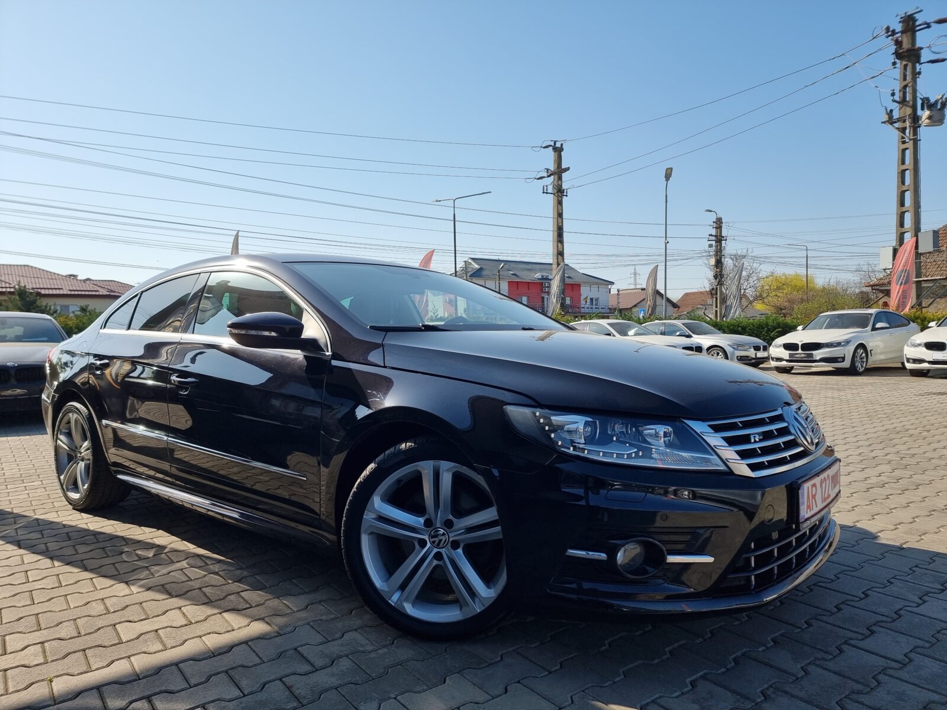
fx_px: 657
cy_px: 355
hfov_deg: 71.6
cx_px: 474
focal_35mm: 24
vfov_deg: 56.8
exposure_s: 1/989
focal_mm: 6.7
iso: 50
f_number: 1.8
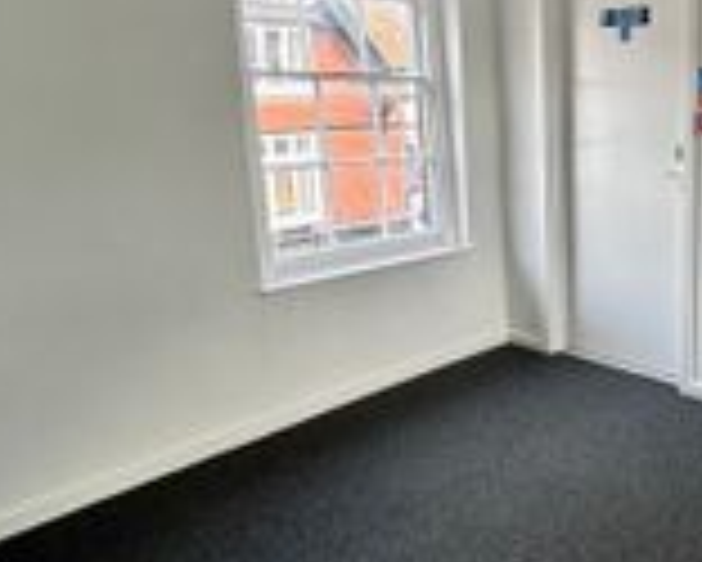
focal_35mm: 35
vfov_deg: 42.1
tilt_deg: -11.0
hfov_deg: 46.8
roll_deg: -0.1
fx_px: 728
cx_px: 621
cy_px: 234
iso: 64
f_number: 2.2
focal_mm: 2.22
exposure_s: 1/100
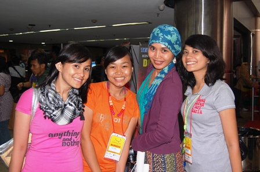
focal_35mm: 33
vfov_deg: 39.8
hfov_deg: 57.3
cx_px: 130
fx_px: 238
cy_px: 86
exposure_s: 1/60
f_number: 3.8
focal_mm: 22
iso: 200
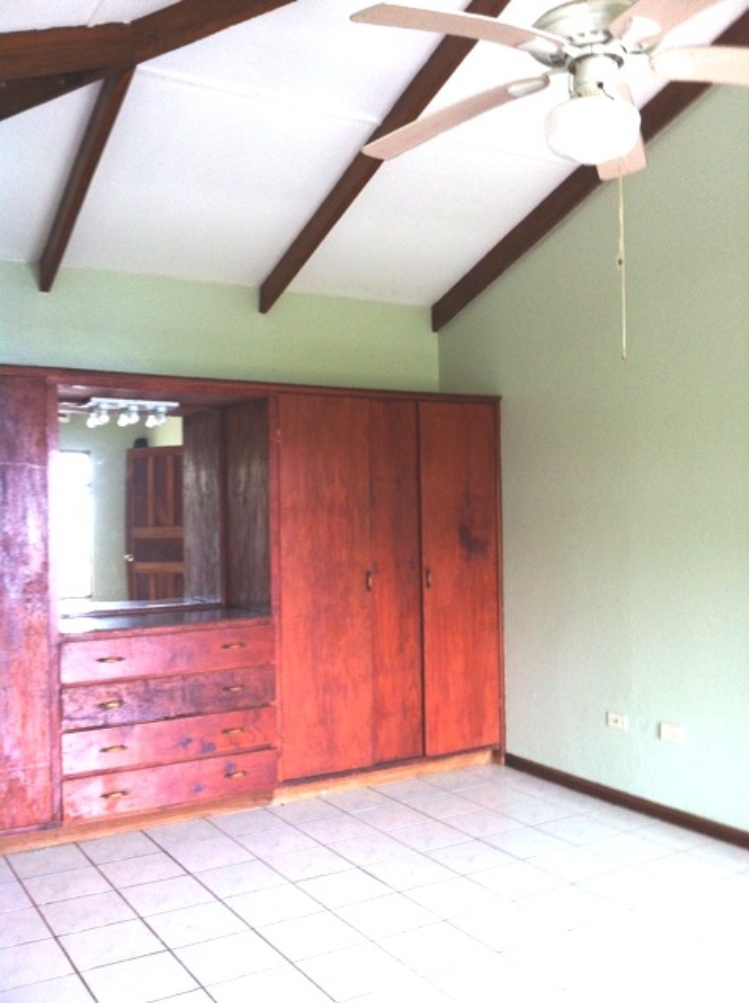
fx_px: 1012
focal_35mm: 35
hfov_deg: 40.6
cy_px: 502
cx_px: 374
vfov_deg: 52.7
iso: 160
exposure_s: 1/15
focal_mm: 3.85
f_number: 2.8
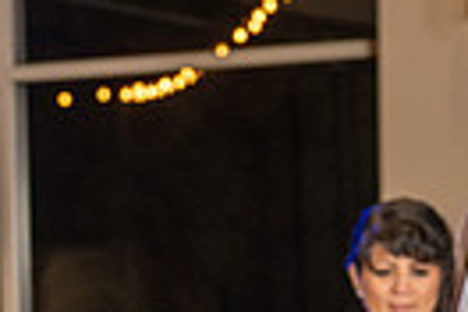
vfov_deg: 6.2
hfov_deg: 9.4
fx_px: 2847
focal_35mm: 219
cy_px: 555
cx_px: 117
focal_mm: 50
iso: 800
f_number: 3.5
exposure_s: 1/160
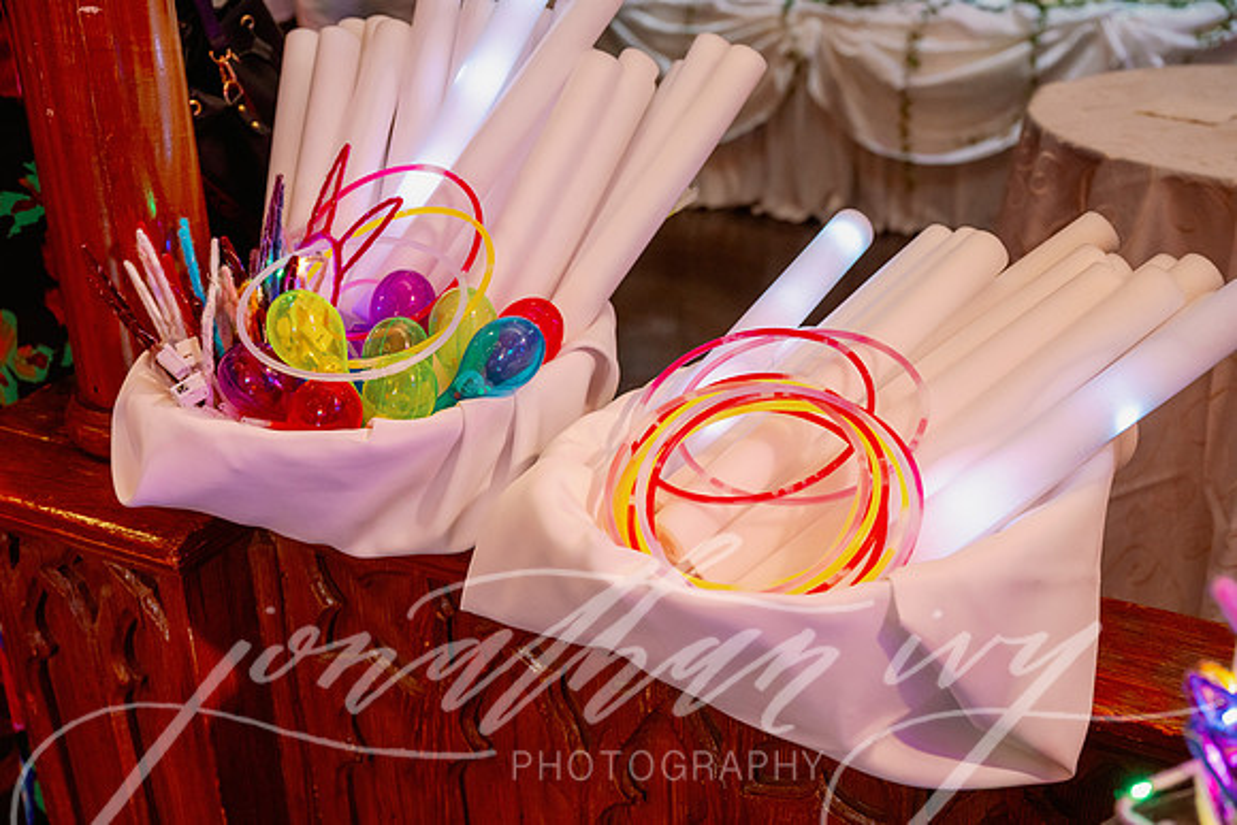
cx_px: 618
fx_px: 1409
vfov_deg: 32.6
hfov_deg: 47.4
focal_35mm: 41
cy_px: 412
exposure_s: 1/200
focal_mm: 41
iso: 2000
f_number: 4
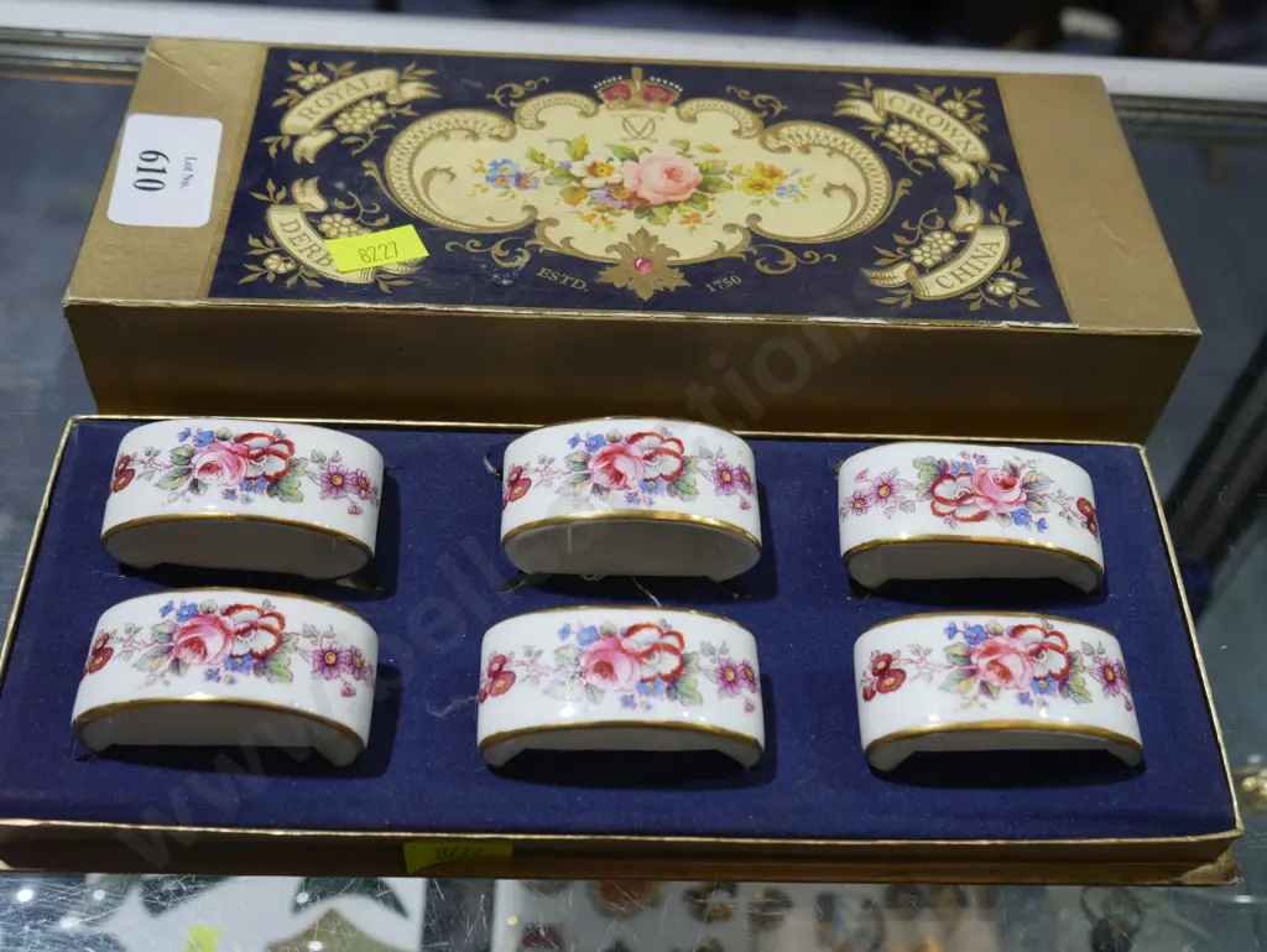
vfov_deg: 36.0
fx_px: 1465
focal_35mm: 40
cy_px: 476
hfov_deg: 46.8
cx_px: 634
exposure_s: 1/60
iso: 200
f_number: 4.4
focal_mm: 20
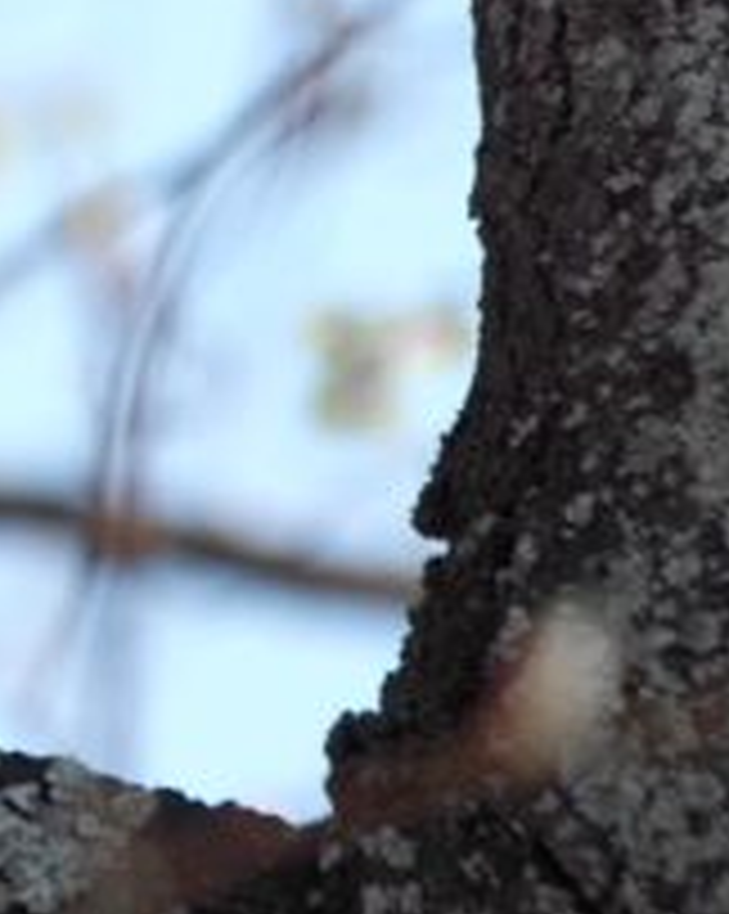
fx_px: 32574
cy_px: 115
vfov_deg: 1.6
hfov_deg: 1.3
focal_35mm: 1206
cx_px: -315
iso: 200
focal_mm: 250
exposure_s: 1/320
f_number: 6.3
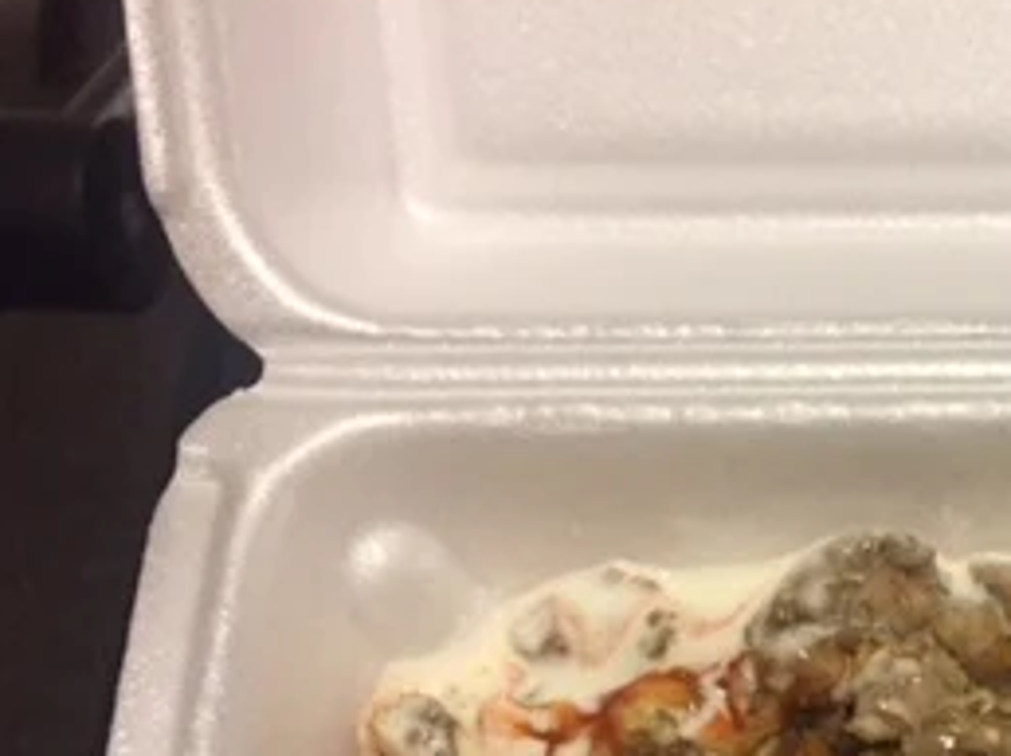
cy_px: 913
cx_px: 1219
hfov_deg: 24.5
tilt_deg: -38.0
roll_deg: +0.2
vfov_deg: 19.2
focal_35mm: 72
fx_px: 2101
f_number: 2.2
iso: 200
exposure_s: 1/30
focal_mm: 4.15
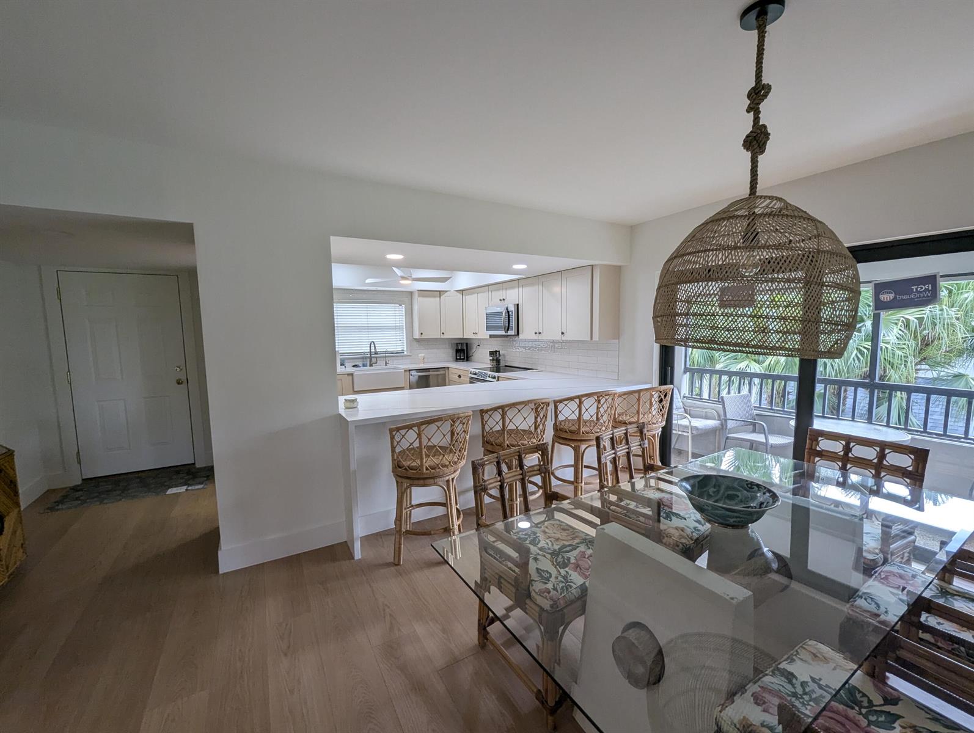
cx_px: 487
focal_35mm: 13
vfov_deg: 90.1
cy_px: 366
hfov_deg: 106.1
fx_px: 366
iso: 48
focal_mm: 1.95
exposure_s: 1/110
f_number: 2.2
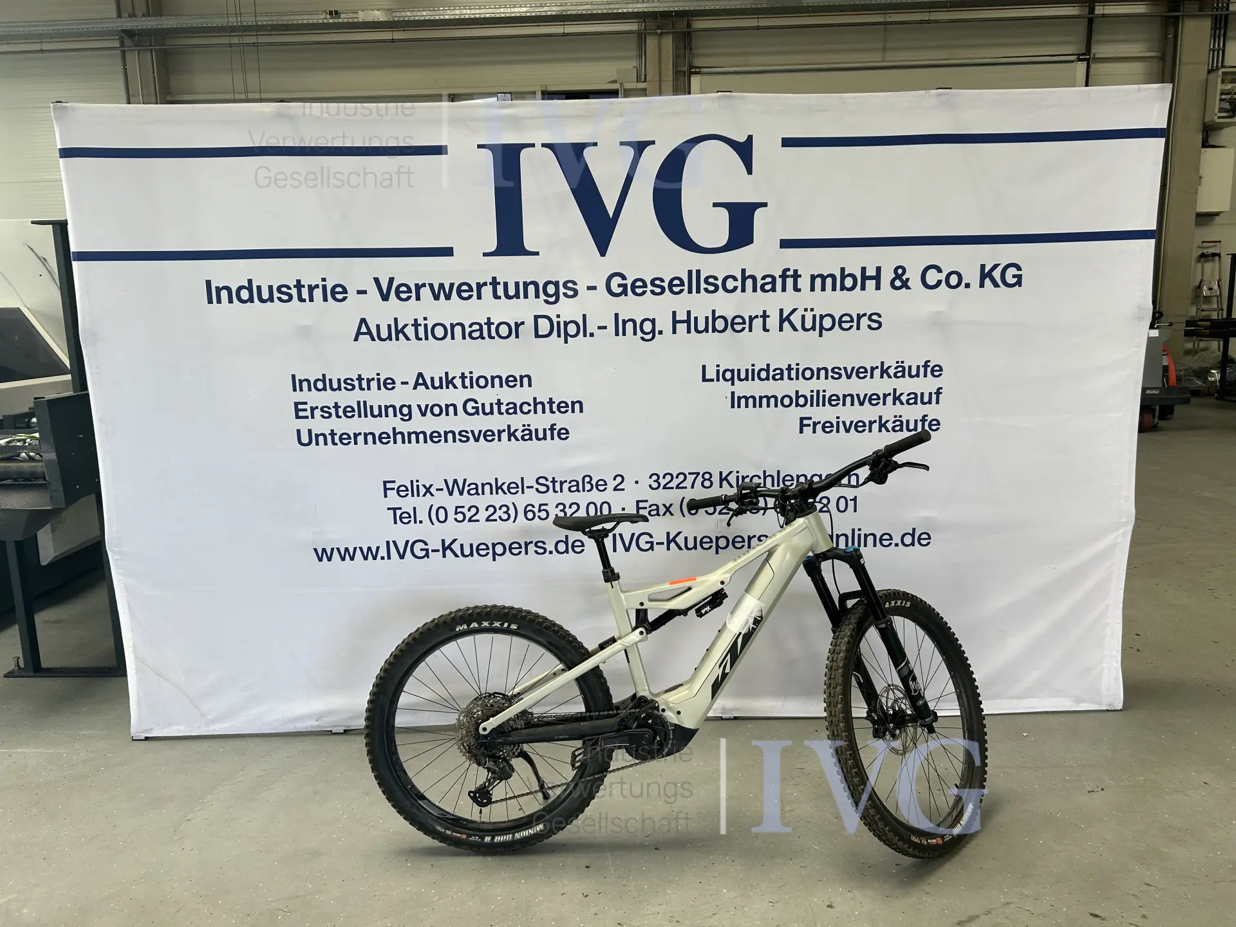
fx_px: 928
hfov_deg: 67.3
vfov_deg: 53.1
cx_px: 618
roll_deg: +1.8
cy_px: 464
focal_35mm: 26
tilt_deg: -10.7
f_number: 1.5
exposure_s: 1/121
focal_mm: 5.7
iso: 64
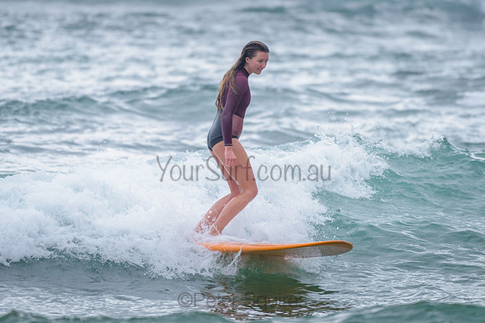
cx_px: 255
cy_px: 150
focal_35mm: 613
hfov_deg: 3.4
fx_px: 8263
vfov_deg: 2.2
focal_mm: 500
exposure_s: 1/1250
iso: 360
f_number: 5.6
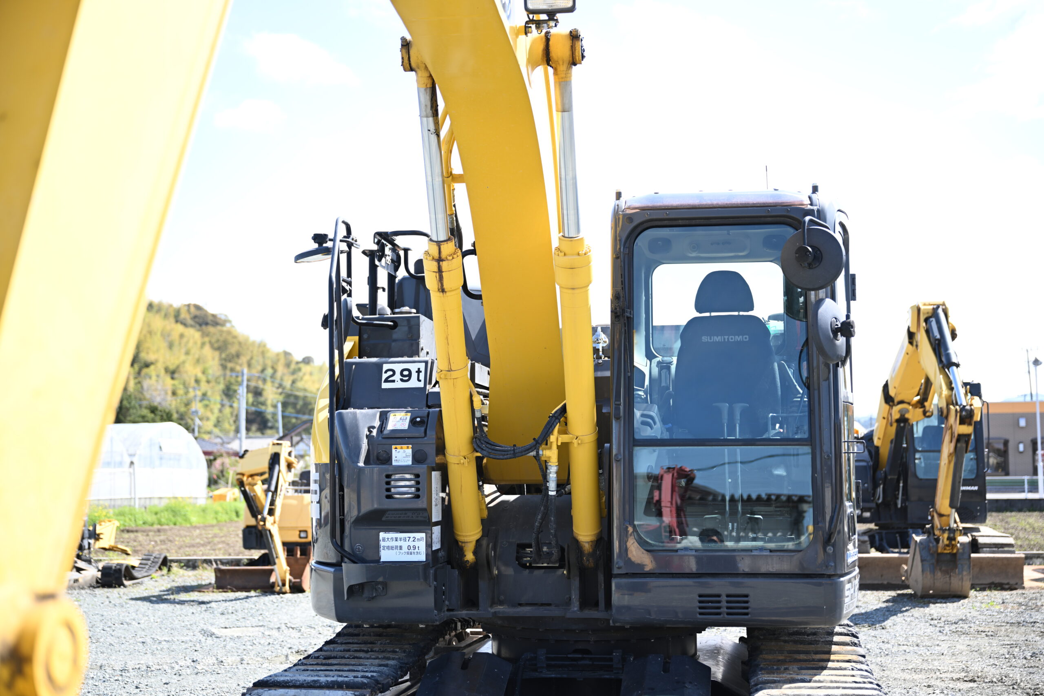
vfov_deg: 28.7
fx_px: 1363
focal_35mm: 47
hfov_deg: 41.9
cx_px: 522
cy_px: 348
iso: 64
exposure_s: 1/320
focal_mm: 47
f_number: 2.8
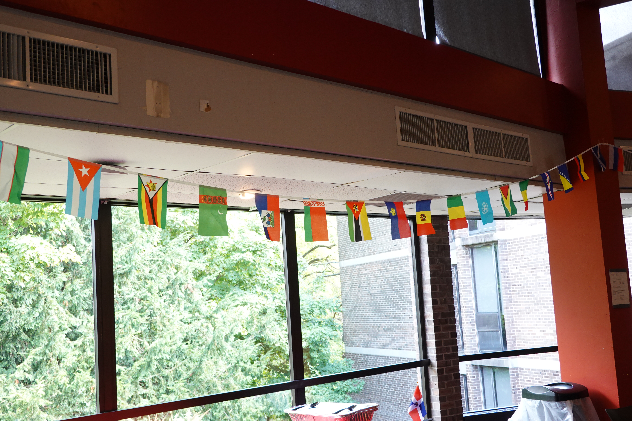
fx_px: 720
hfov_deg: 47.4
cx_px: 316
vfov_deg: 32.6
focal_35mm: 41
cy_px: 210
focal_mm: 15.28
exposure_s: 1/50
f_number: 4
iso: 640
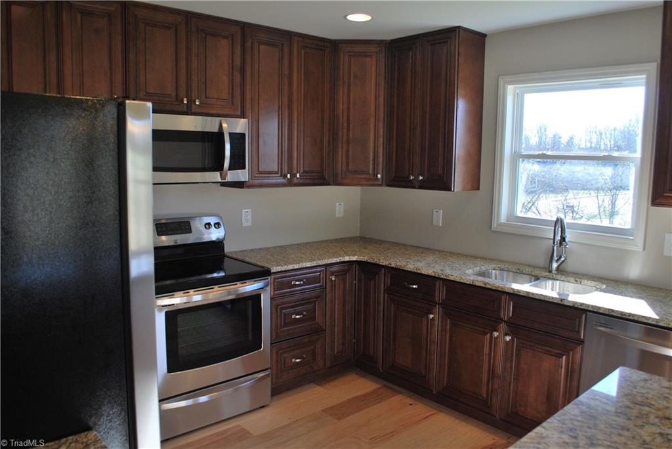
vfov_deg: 48.0
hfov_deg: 67.4
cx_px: 336
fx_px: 504
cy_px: 224
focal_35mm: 27
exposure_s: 1/125
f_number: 5.6
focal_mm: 18
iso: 200
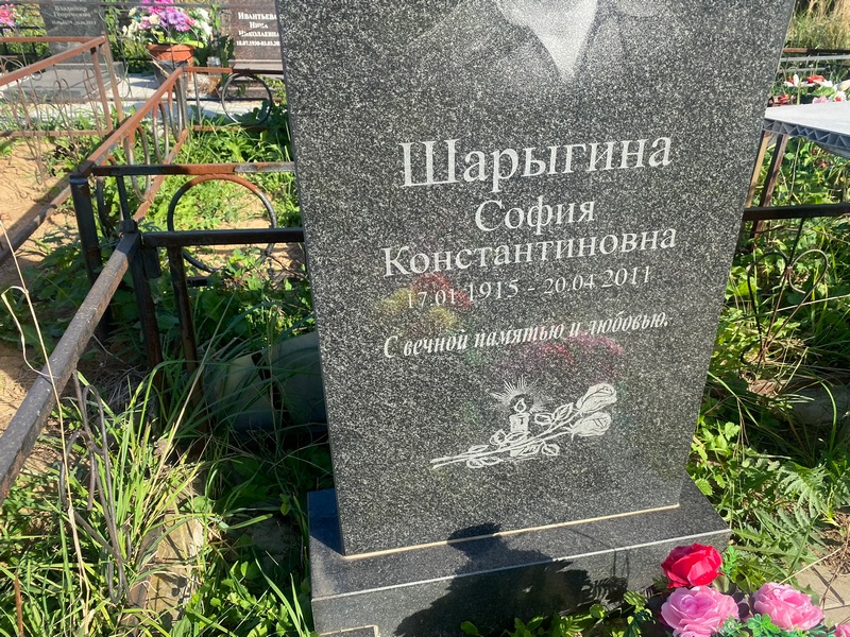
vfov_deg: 53.1
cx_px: 425
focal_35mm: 26
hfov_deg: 67.3
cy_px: 318
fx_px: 638
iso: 32
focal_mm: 4.25
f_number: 1.8
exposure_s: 1/1218
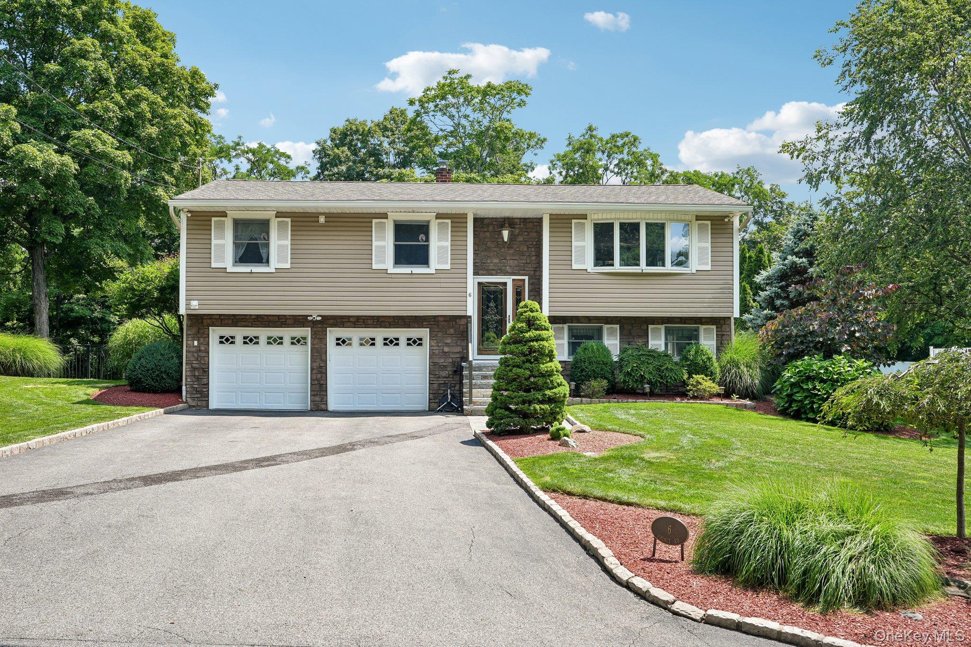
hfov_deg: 54.4
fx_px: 944
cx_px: 486
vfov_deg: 37.8
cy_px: 324
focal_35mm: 35
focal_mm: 35
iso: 100
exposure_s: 1/125
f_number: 9
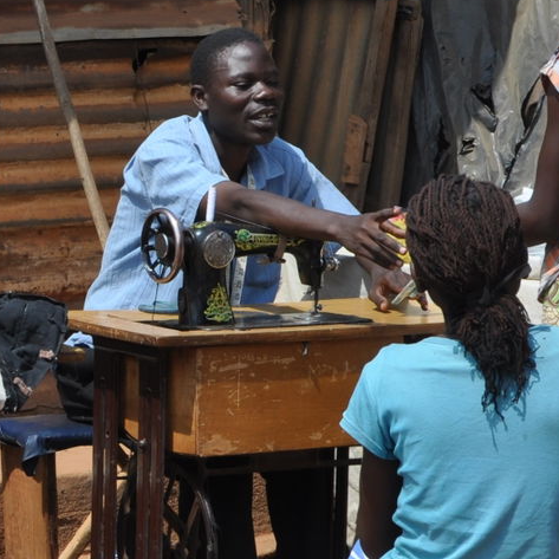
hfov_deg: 9.6
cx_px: 27
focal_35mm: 181
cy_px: 244
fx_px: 3302
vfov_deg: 9.7
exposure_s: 1/250
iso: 200
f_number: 8
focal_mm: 35
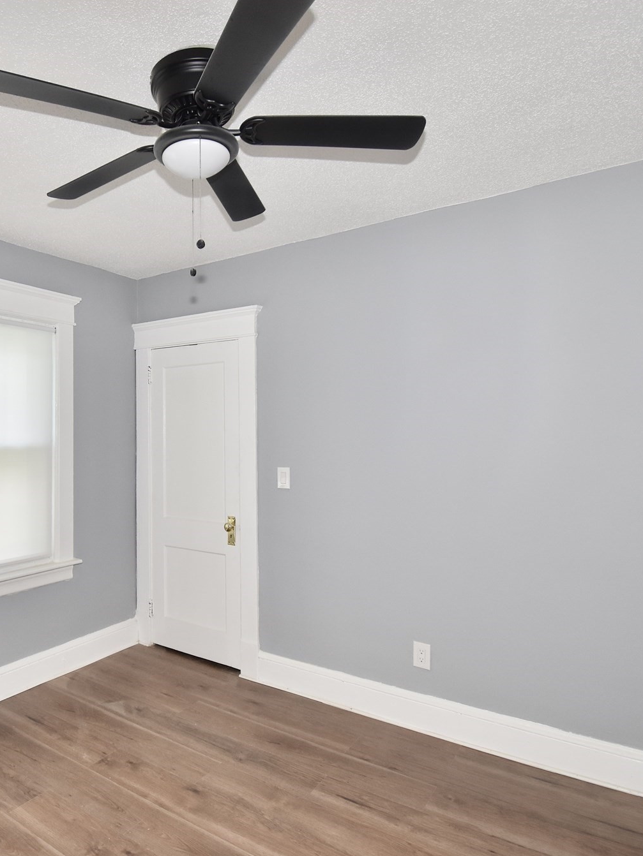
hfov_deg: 58.0
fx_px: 545
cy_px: 427
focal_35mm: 22
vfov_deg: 76.4
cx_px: 161
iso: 640
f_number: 5.6
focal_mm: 10
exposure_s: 1/125
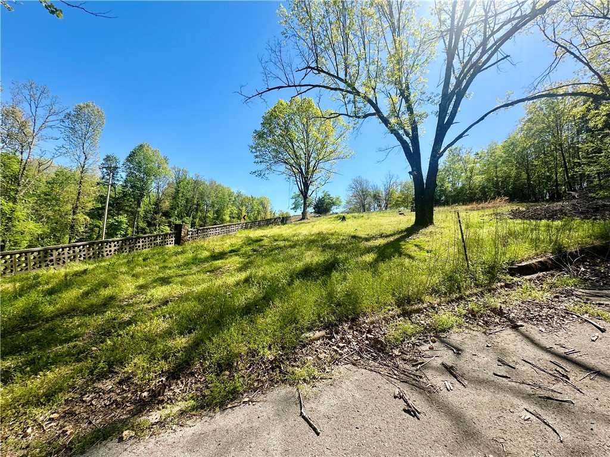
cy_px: 228
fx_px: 247
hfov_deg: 102.1
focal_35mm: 14
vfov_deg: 85.7
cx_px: 305
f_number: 2.2
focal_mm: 2.22
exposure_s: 1/1233
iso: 40
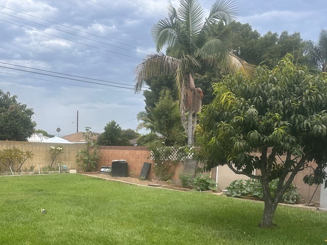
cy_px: 172
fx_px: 340
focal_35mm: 36
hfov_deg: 50.0
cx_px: 98
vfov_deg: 39.0
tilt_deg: -6.2
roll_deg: -1.4
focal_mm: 6.86
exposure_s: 1/1779
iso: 80
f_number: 1.78
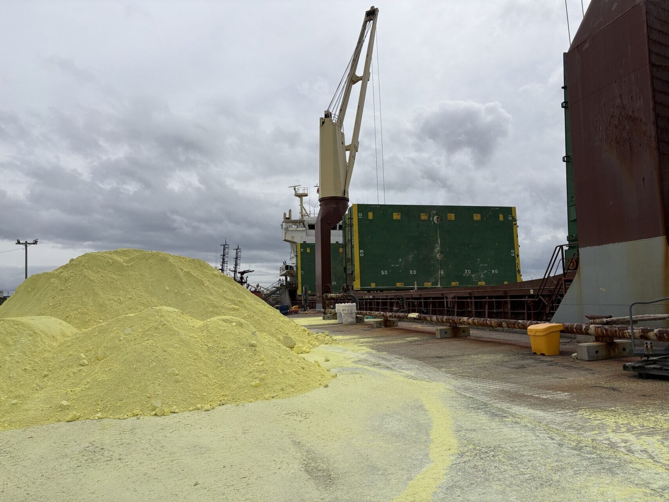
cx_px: 334
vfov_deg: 53.1
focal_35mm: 26
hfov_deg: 67.3
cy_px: 251
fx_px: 502
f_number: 1.6
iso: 50
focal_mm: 5.96
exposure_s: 1/8850
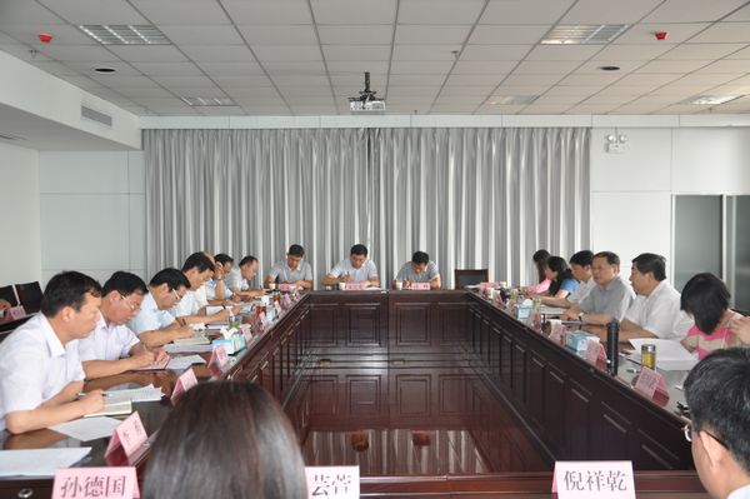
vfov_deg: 36.8
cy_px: 250
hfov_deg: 53.2
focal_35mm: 36
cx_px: 375
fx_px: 749
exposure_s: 1/60
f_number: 3.8
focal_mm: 24
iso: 640
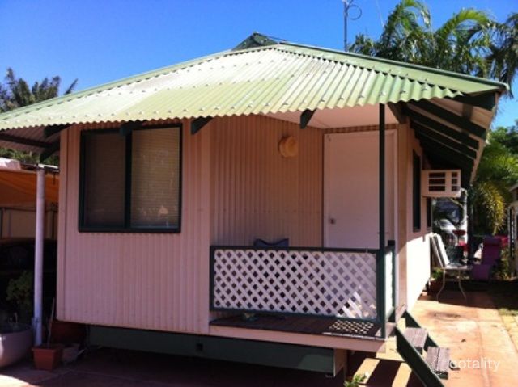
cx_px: 259
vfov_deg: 40.6
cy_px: 194
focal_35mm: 35
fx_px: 523
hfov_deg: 52.7
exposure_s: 1/754
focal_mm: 3.85
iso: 80
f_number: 2.8
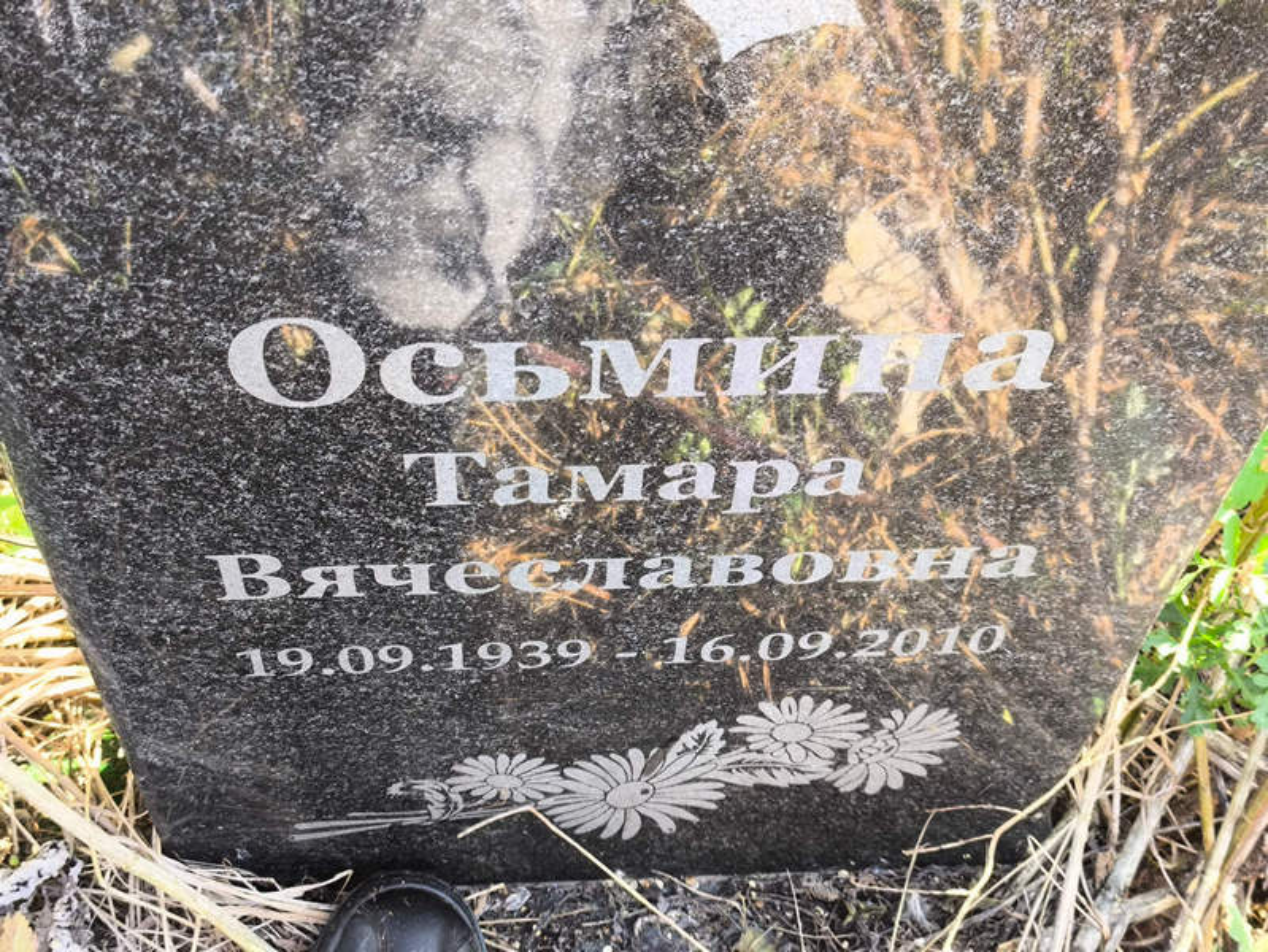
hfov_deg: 38.2
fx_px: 1832
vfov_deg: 29.1
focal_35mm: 50
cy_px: 476
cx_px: 634
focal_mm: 4.71
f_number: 1.7
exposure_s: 1/50
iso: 64
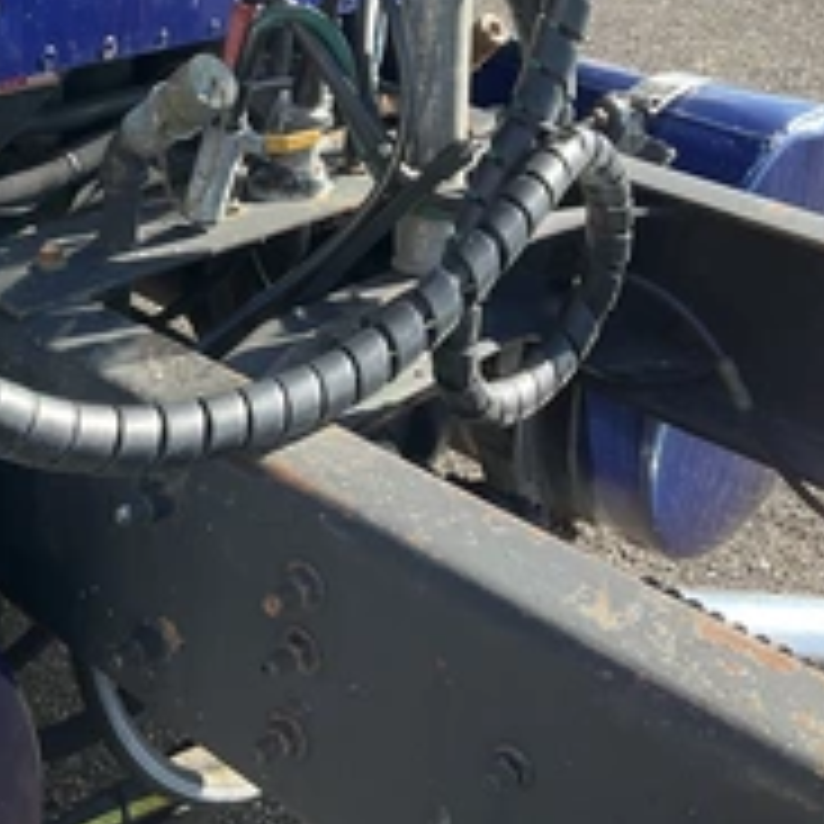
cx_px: 194
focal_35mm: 56
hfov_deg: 30.0
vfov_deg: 29.8
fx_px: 1508
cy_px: 158
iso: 25
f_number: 1.8
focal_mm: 3
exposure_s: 1/270
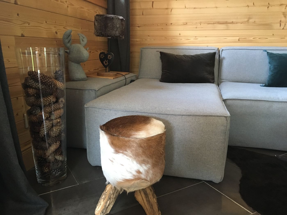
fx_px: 240
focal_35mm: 29
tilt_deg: -12.8
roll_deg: -0.8
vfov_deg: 48.2
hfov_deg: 61.7
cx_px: 144
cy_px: 108
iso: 200
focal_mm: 4.15
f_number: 2.2
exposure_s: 1/25
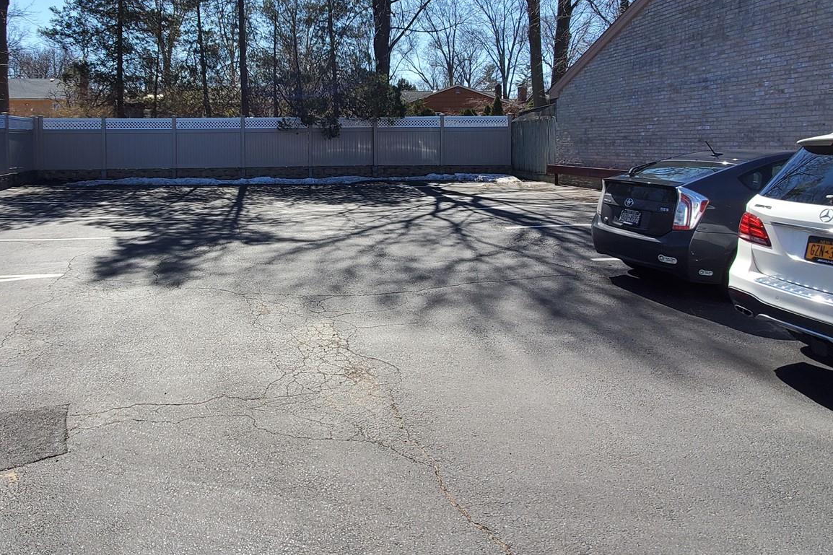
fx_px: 555
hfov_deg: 72.4
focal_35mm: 24
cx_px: 309
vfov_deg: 51.0
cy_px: 141
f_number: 2.2
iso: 50
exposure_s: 1/750
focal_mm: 1.8
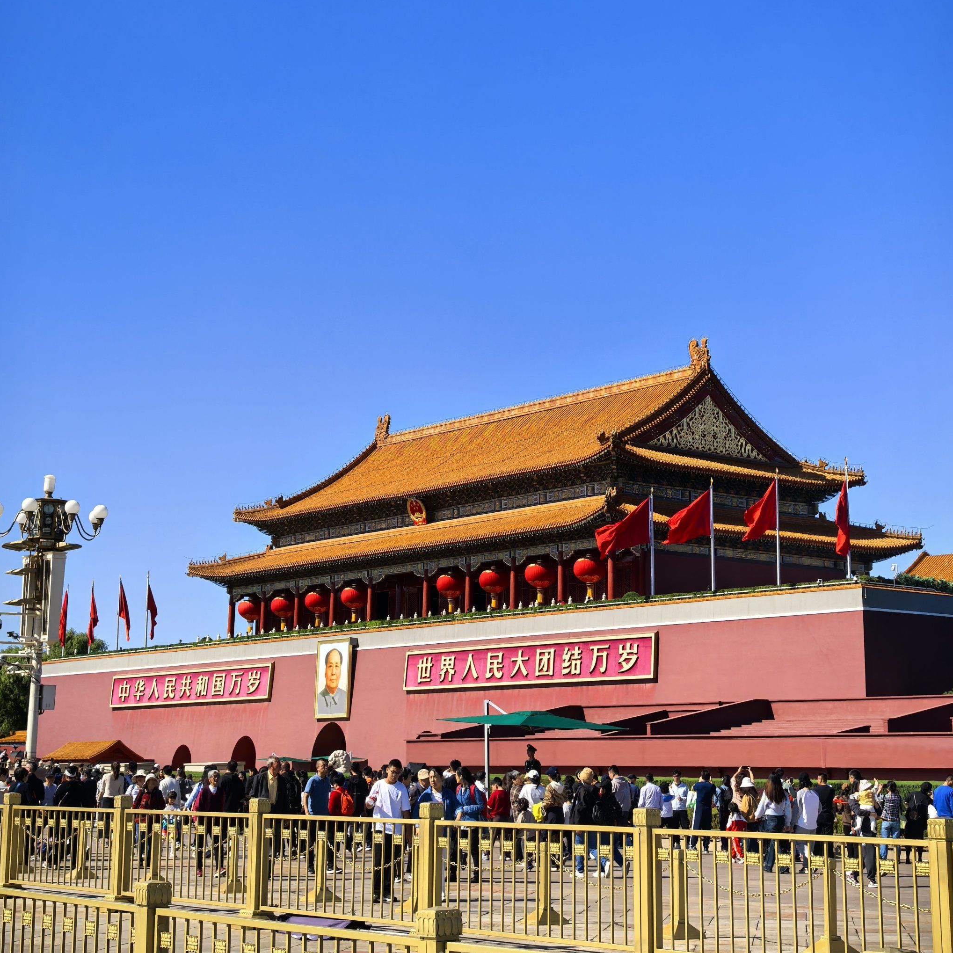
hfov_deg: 26.9
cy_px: 364
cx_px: 478
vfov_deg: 26.8
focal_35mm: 64
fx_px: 1993
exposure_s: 1/5000
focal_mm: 6.98
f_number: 2
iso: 100
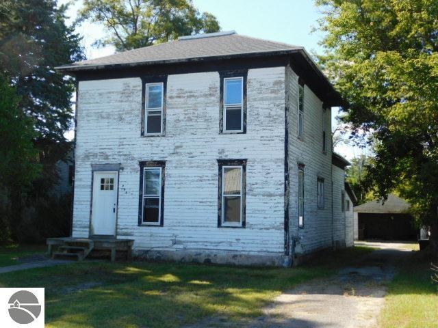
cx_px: 219
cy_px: 164
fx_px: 569
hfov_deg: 42.1
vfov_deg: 32.2
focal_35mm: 45
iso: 125
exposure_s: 1/400
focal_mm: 8
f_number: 3.7
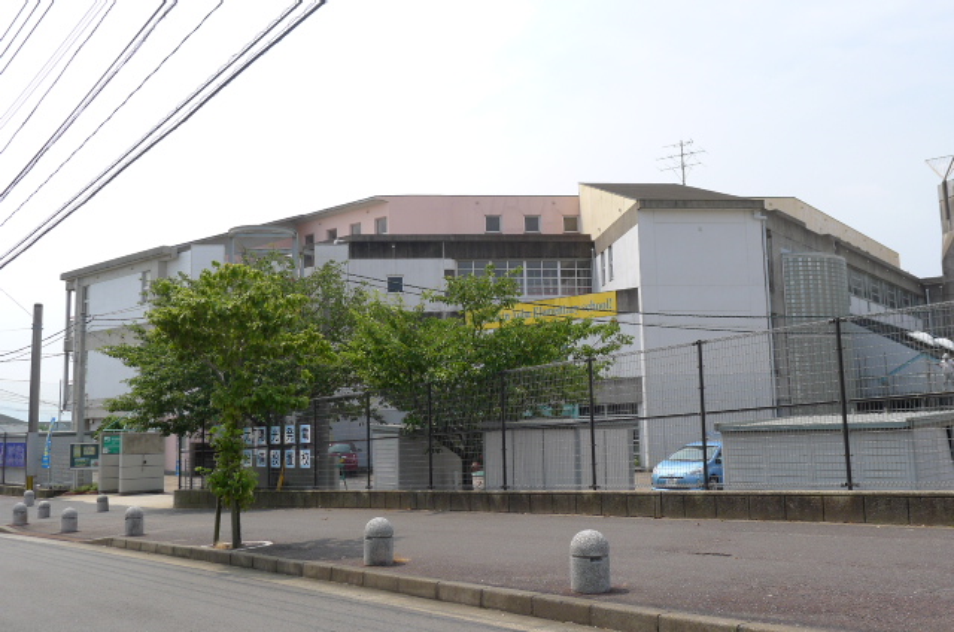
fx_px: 846
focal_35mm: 32
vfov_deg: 41.0
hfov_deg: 58.8
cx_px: 477
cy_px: 316
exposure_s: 1/800
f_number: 4
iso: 80
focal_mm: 6.8
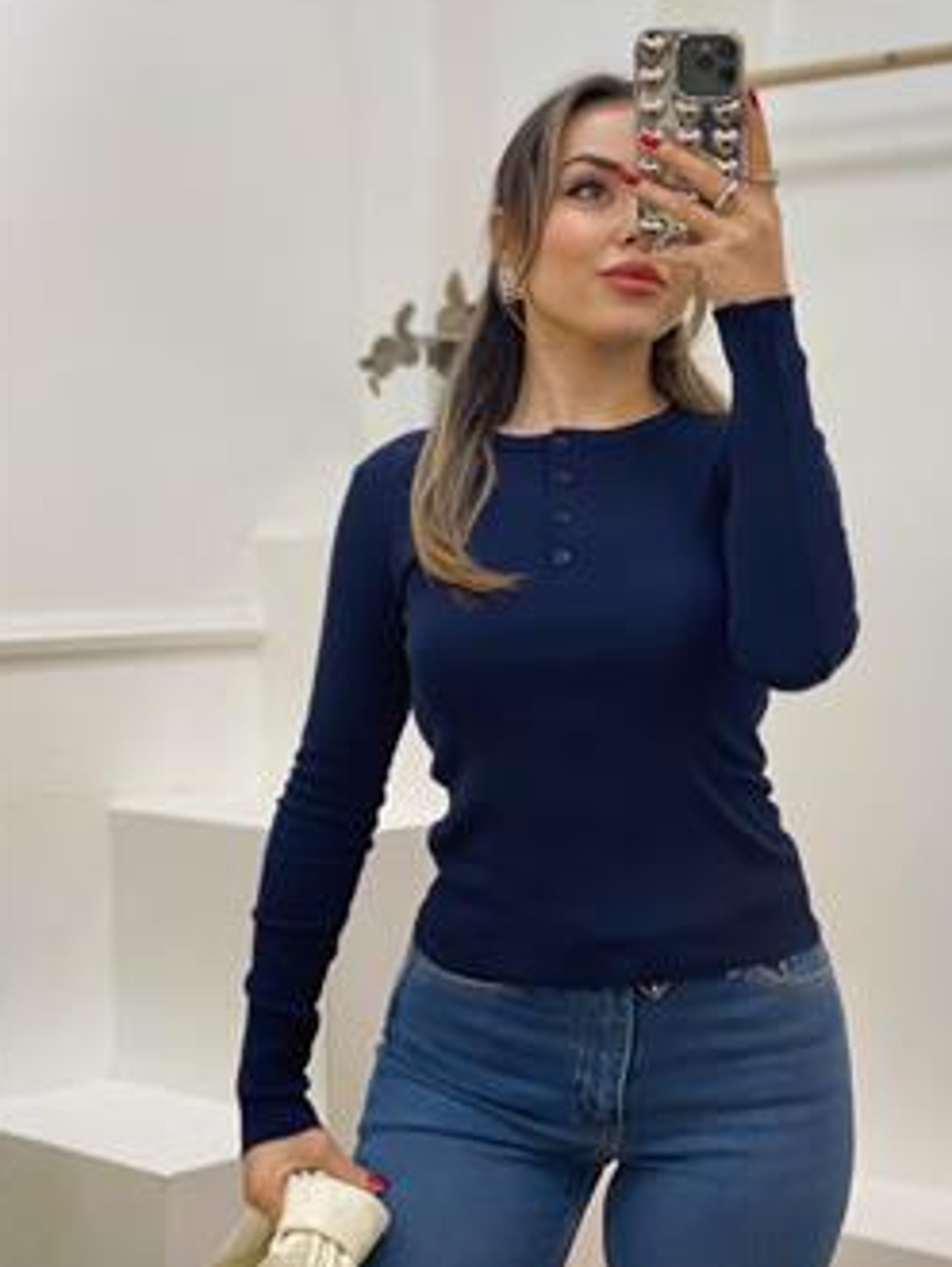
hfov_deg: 22.6
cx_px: 576
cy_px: 582
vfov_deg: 29.8
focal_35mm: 65
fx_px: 2380
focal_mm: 6
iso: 80
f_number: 2
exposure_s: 1/100
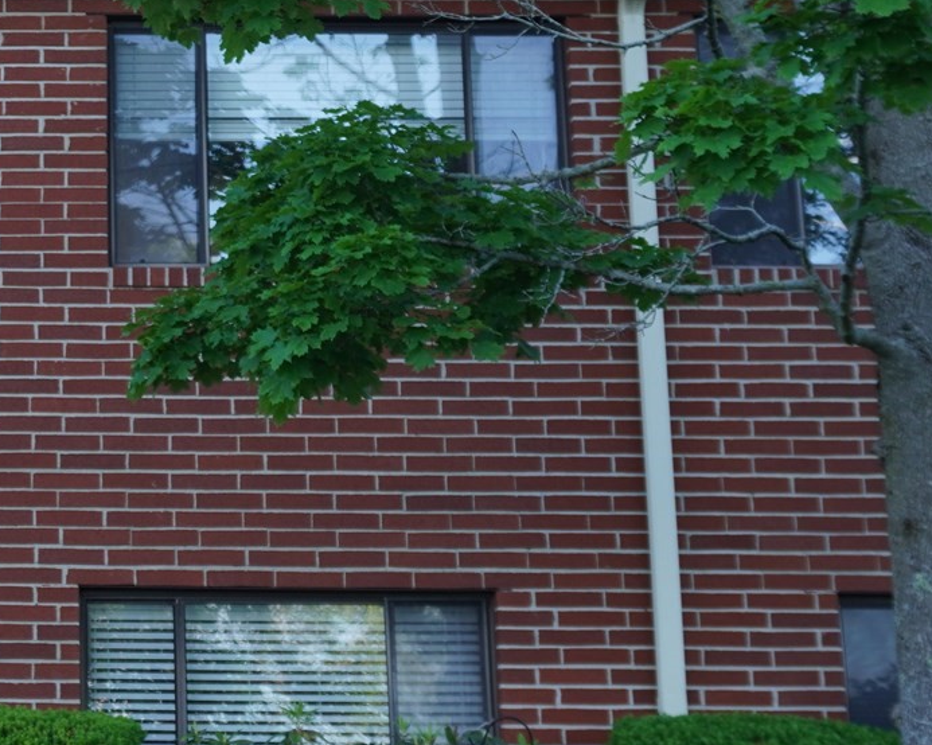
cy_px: 213
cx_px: -149
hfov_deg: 20.6
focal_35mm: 87
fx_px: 2410
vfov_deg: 17.5
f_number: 5.6
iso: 125
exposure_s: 1/80
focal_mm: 21
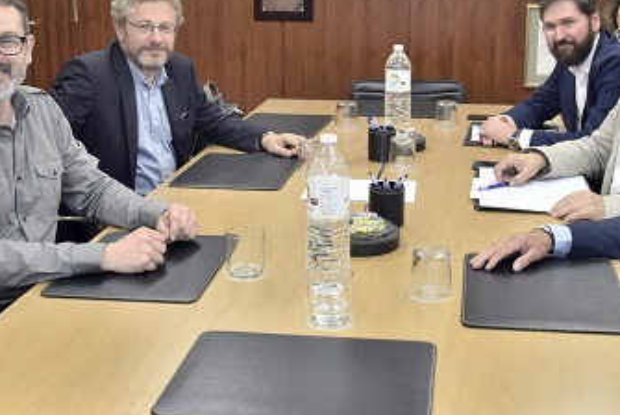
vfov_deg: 23.0
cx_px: 373
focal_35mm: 59
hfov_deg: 33.8
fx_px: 1017
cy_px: 150
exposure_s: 1/100
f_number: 5
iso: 400
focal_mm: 22
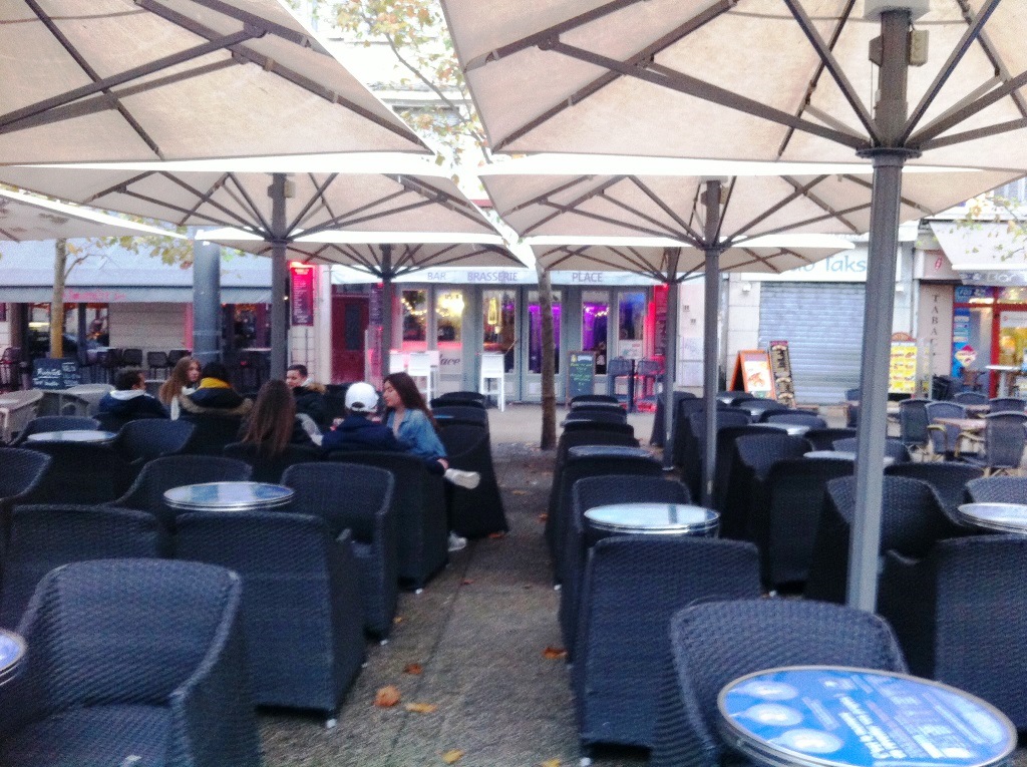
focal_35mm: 35
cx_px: 514
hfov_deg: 52.7
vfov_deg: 40.6
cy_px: 384
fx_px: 1037
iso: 200
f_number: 2.8
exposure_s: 1/15
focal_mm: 3.85
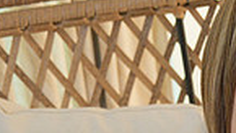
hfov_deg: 13.5
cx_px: 281
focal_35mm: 155
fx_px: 971
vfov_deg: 6.9
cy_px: 436
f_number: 4
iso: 1600
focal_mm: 37
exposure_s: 1/320
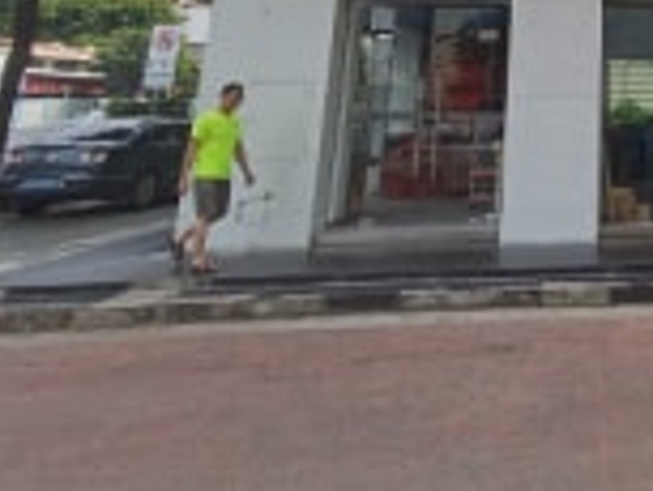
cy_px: -81
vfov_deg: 31.0
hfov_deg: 39.6
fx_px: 755
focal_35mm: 40
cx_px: 691
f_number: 2.2
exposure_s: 1/537
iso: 50
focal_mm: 2.26
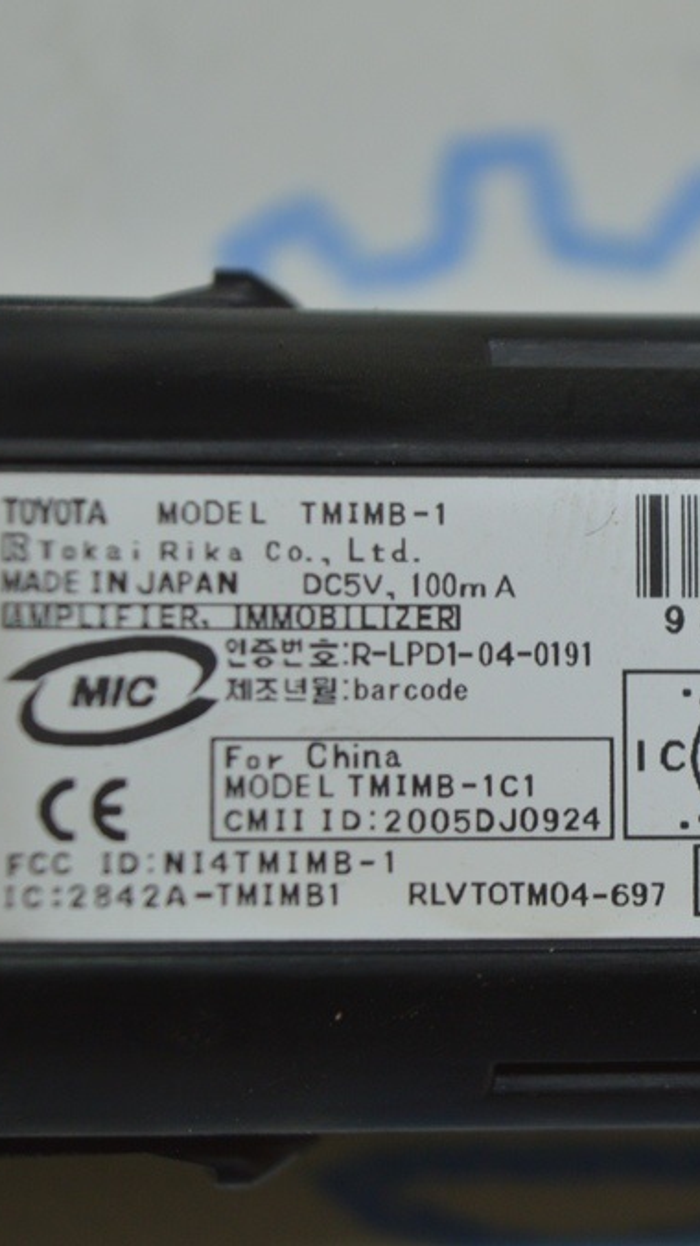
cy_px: 624
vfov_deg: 16.4
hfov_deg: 9.2
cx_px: 593
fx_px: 4318
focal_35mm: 131
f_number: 5.6
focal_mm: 55
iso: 400
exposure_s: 1/60
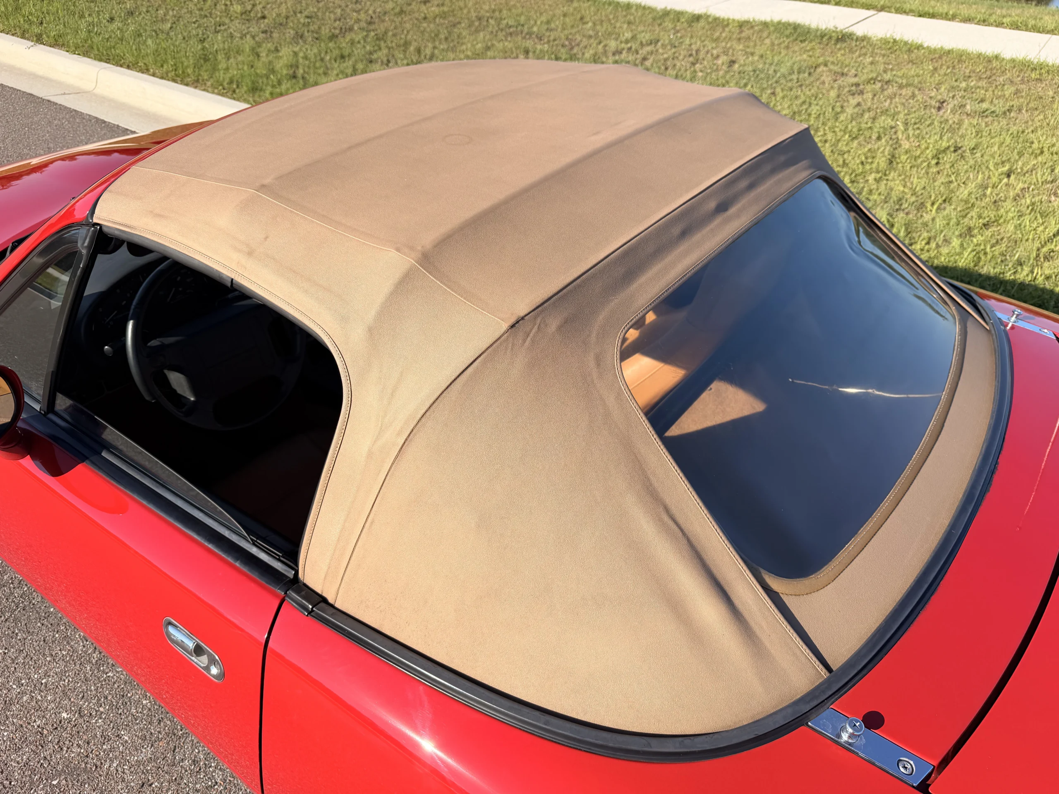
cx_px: 530
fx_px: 734
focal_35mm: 24
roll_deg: -0.7
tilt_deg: -35.5
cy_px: 397
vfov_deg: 56.8
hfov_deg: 71.6
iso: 80
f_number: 1.78
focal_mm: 6.76
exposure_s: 1/3021
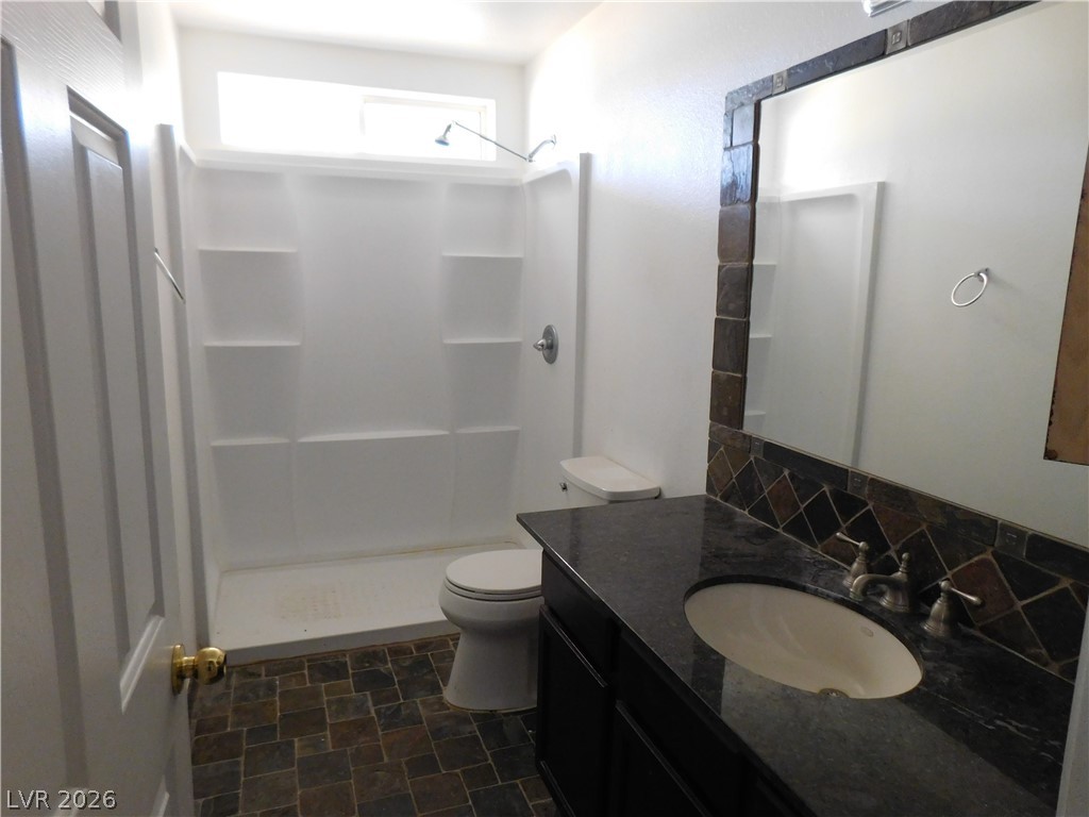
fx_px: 724
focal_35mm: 23
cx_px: 544
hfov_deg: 73.9
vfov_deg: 58.9
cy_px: 408
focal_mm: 4
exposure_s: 1/20
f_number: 3
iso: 400
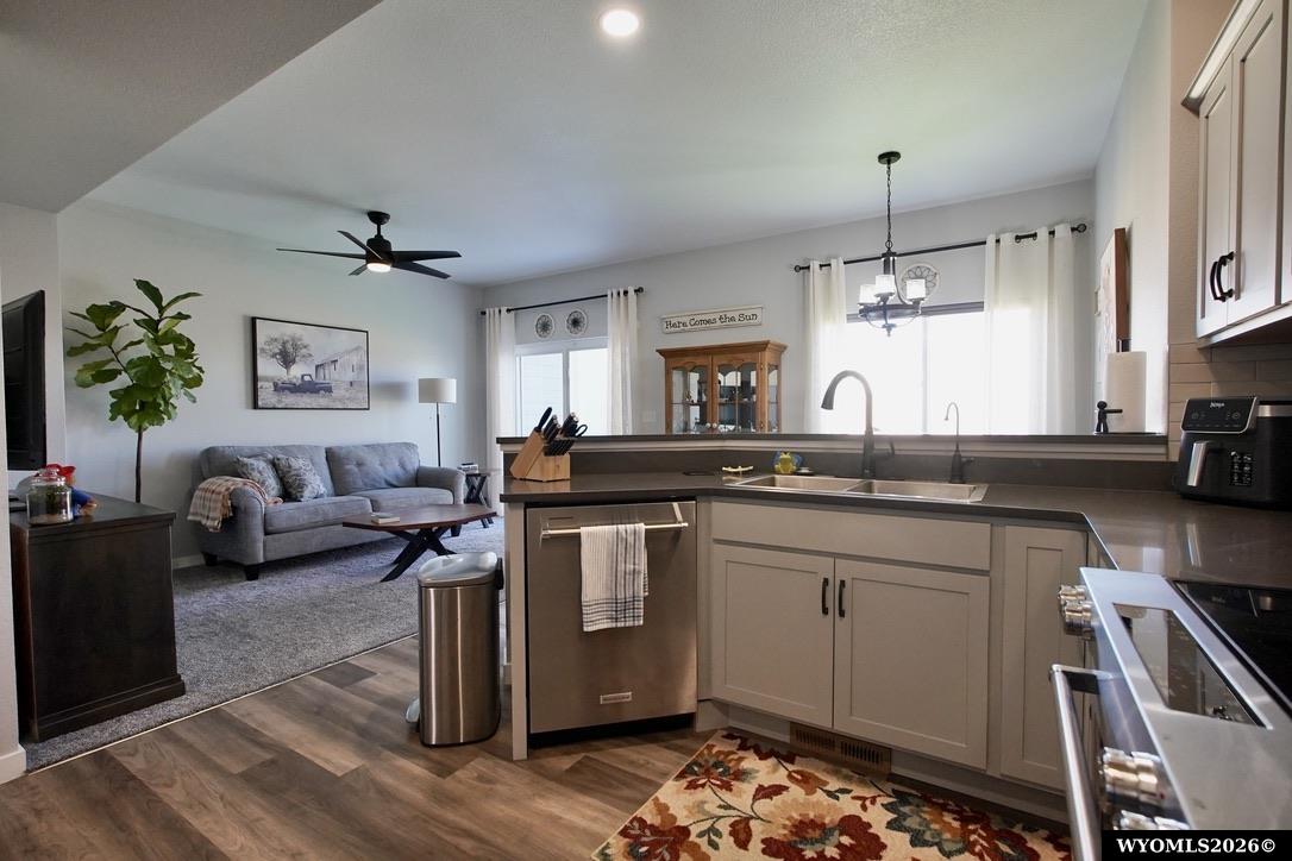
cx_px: 646
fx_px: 574
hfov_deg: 96.7
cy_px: 430
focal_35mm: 16
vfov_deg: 73.7
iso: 1250
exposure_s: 1/160
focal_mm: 11
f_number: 4
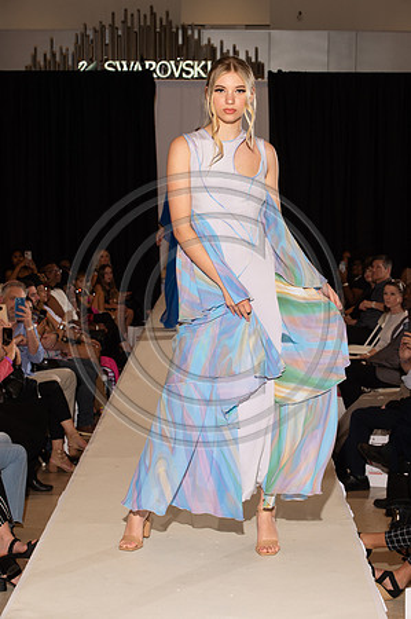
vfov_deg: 25.4
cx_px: 206
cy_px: 310
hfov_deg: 17.0
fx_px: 1373
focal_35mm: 80
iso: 800
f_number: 9
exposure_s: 1/250
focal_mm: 80
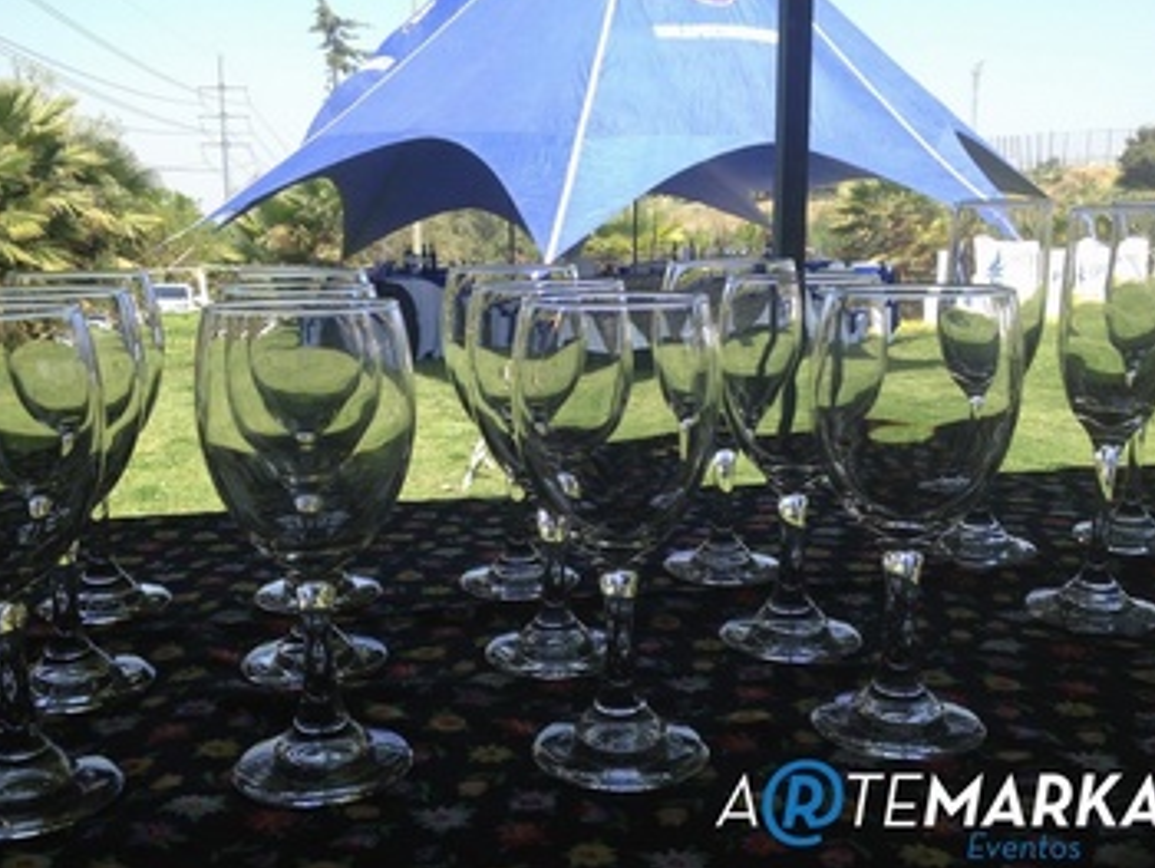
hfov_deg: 46.7
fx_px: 1336
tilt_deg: -14.7
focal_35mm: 40
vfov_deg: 36.0
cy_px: 472
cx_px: 544
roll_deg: +0.0
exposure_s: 1/563
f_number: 2.4
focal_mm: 4.28
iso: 50
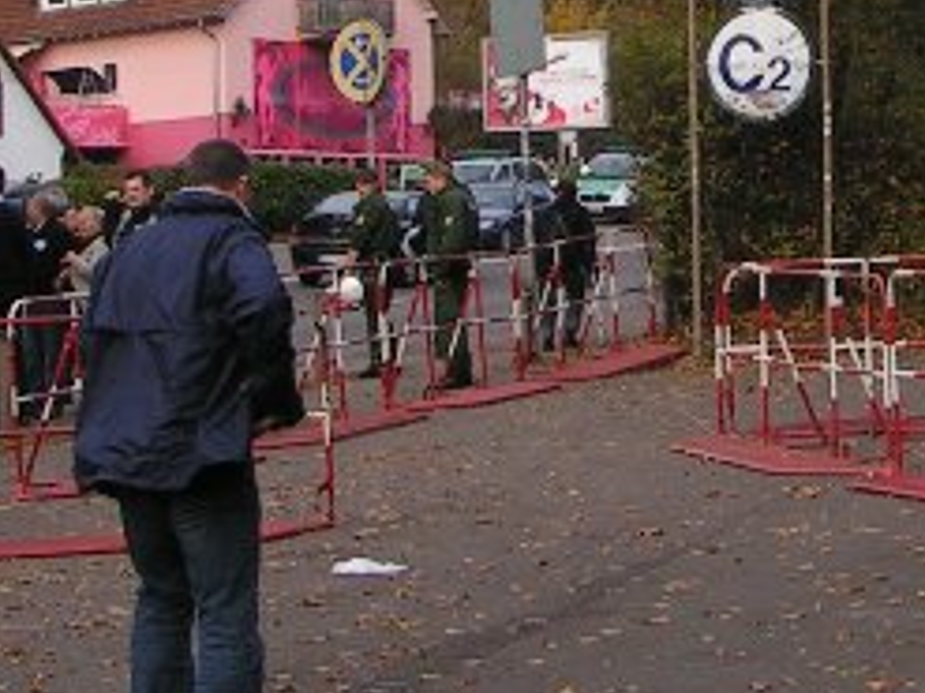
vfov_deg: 11.9
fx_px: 3285
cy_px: -56
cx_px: 655
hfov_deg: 16.0
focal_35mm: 123
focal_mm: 5.8
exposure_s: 1/200
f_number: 5.6
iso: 50
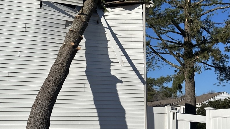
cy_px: 50
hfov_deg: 39.2
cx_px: 116
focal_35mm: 53
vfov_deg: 22.6
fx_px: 323
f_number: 1.78
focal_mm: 6.86
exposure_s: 1/9709
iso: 64
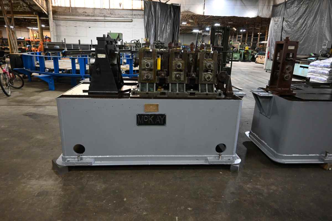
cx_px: 166
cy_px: 110
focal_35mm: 24
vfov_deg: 53.1
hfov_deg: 73.7
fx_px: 221
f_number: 3.5
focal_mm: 16
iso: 3200
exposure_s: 1/125
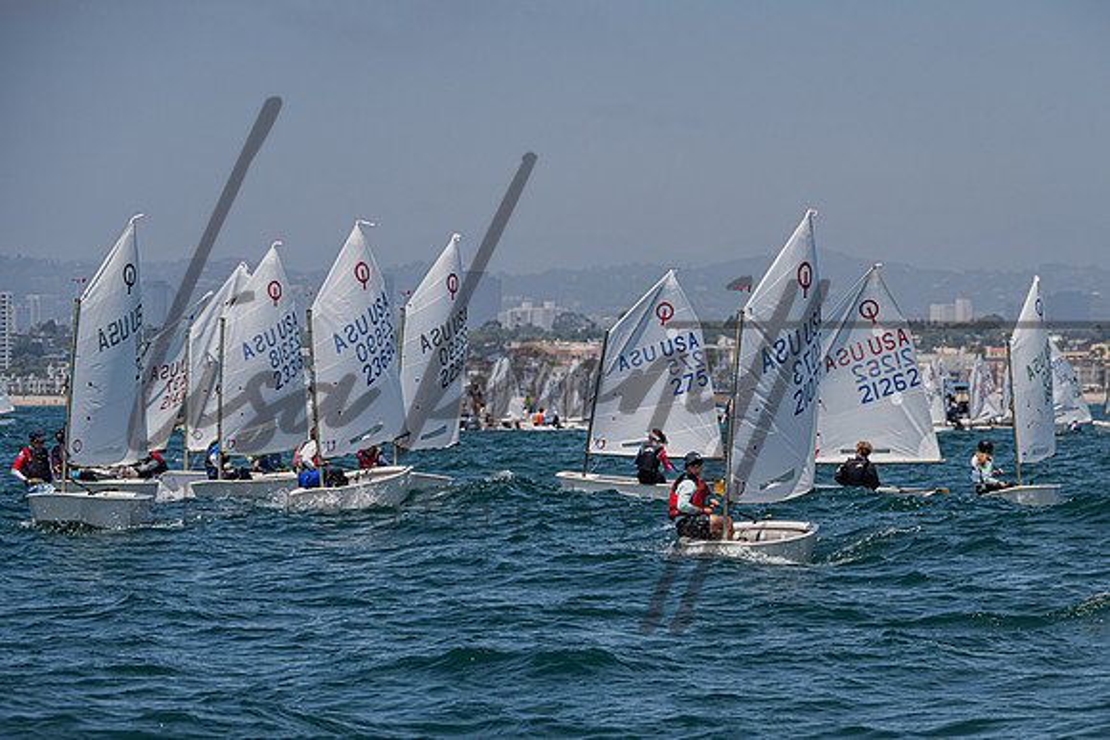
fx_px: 5867
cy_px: 465
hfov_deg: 10.8
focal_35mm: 190
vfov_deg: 7.2
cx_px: 640
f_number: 7.1
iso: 250
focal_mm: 150
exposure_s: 1/1250
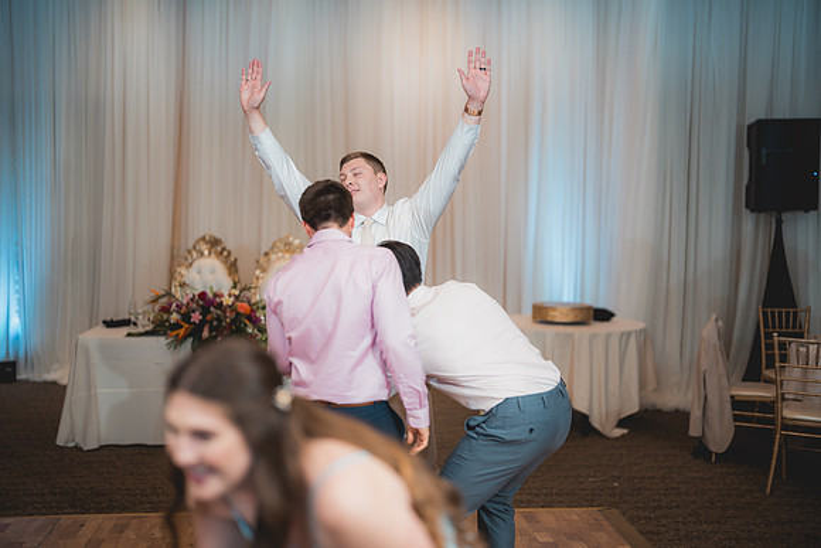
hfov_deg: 39.6
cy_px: 274
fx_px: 1140
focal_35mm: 50
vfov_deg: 27.0
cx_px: 410
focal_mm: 50
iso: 80
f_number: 1.2
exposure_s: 1/250
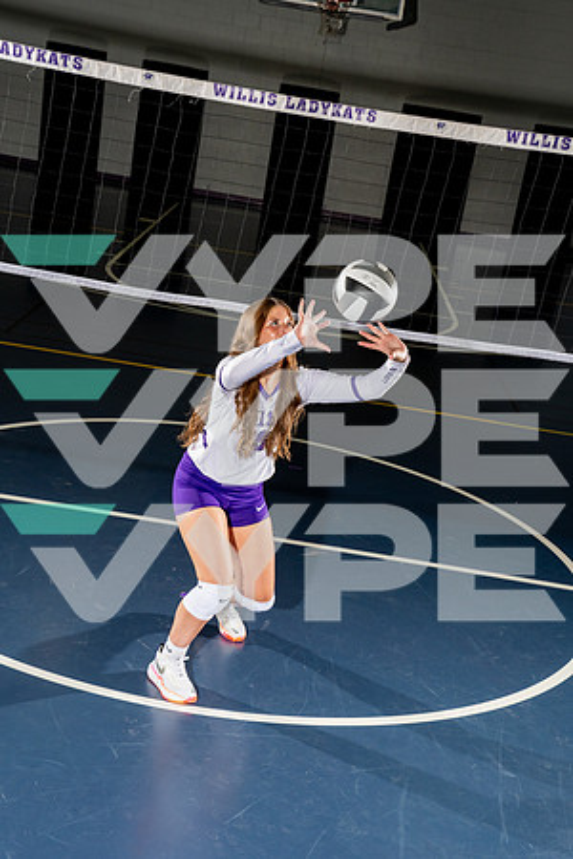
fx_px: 1241
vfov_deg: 38.2
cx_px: 286
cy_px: 430
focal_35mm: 52
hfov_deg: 26.0
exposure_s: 1/250
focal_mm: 52
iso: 500
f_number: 8
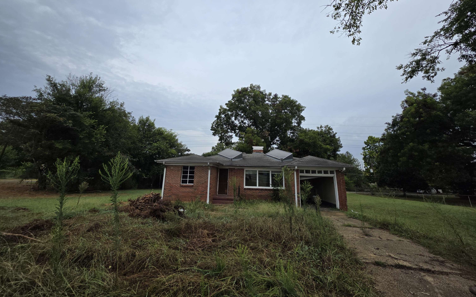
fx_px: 182
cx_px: 237
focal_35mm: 14
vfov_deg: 77.9
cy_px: 122
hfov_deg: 105.3
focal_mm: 2.2
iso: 50
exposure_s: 1/2000
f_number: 1.9
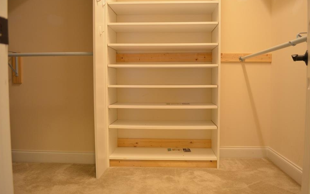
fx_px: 245
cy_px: 94
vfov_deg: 43.2
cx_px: 160
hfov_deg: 64.6
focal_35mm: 29
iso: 800
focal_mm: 18
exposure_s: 1/40
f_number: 3.5
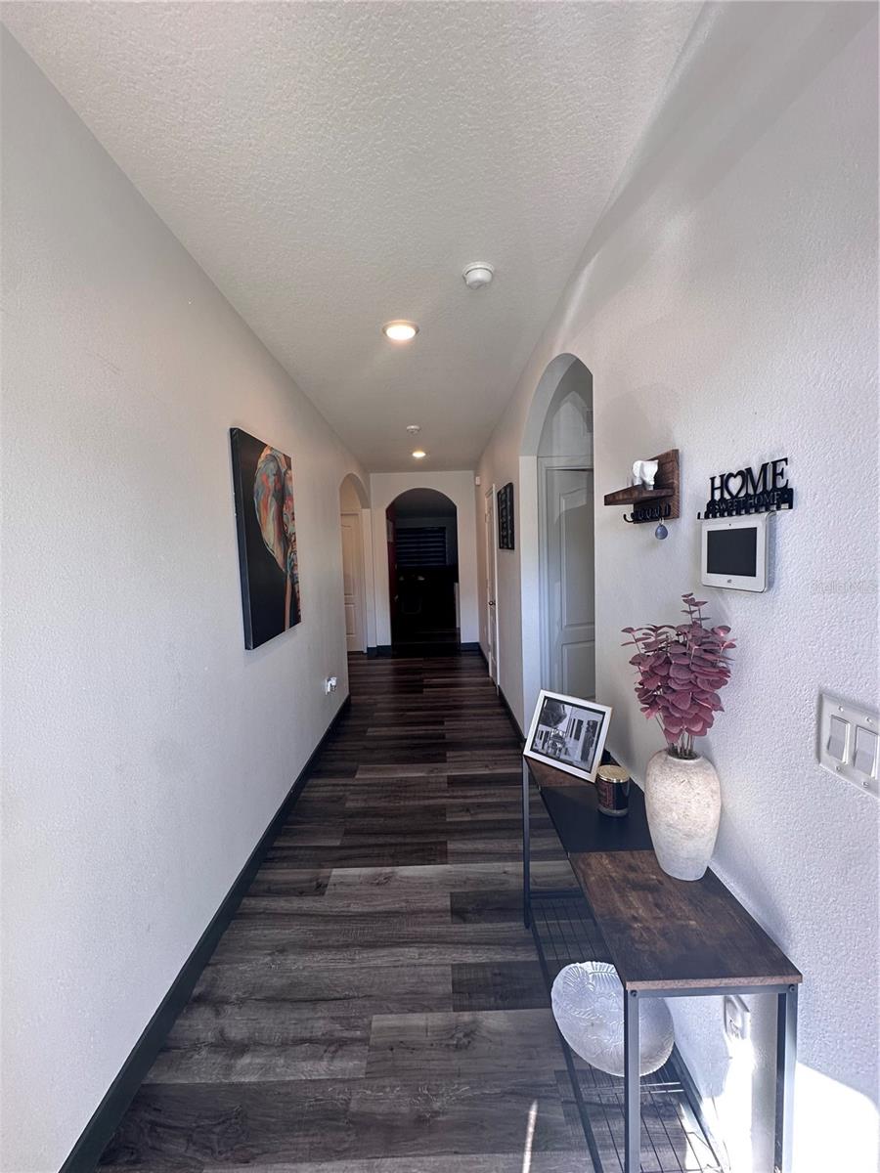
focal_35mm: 14
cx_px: 440
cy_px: 586
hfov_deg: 85.7
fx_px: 475
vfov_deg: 102.1
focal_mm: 2.22
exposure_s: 1/120
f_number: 2.2
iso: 200
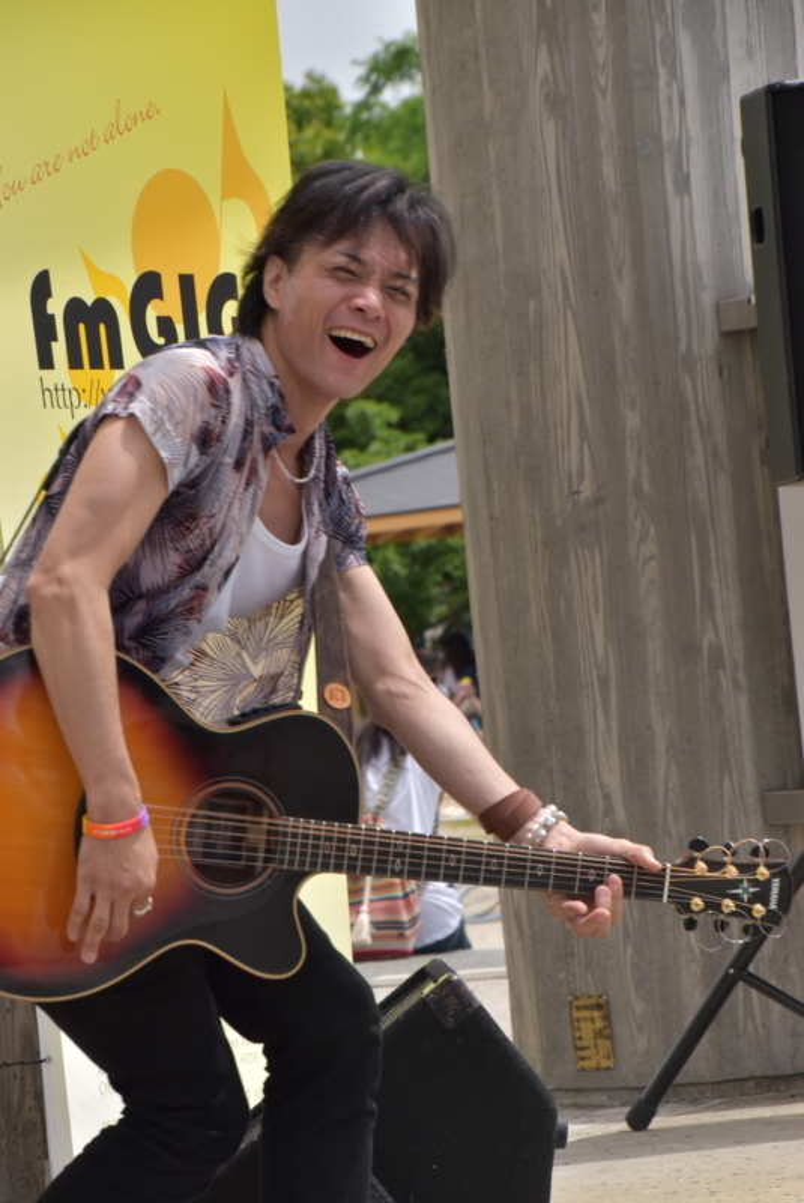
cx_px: 402
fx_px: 5515
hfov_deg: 8.3
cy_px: 602
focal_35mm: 165
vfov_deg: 12.4
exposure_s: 1/400
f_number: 10
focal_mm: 110
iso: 200
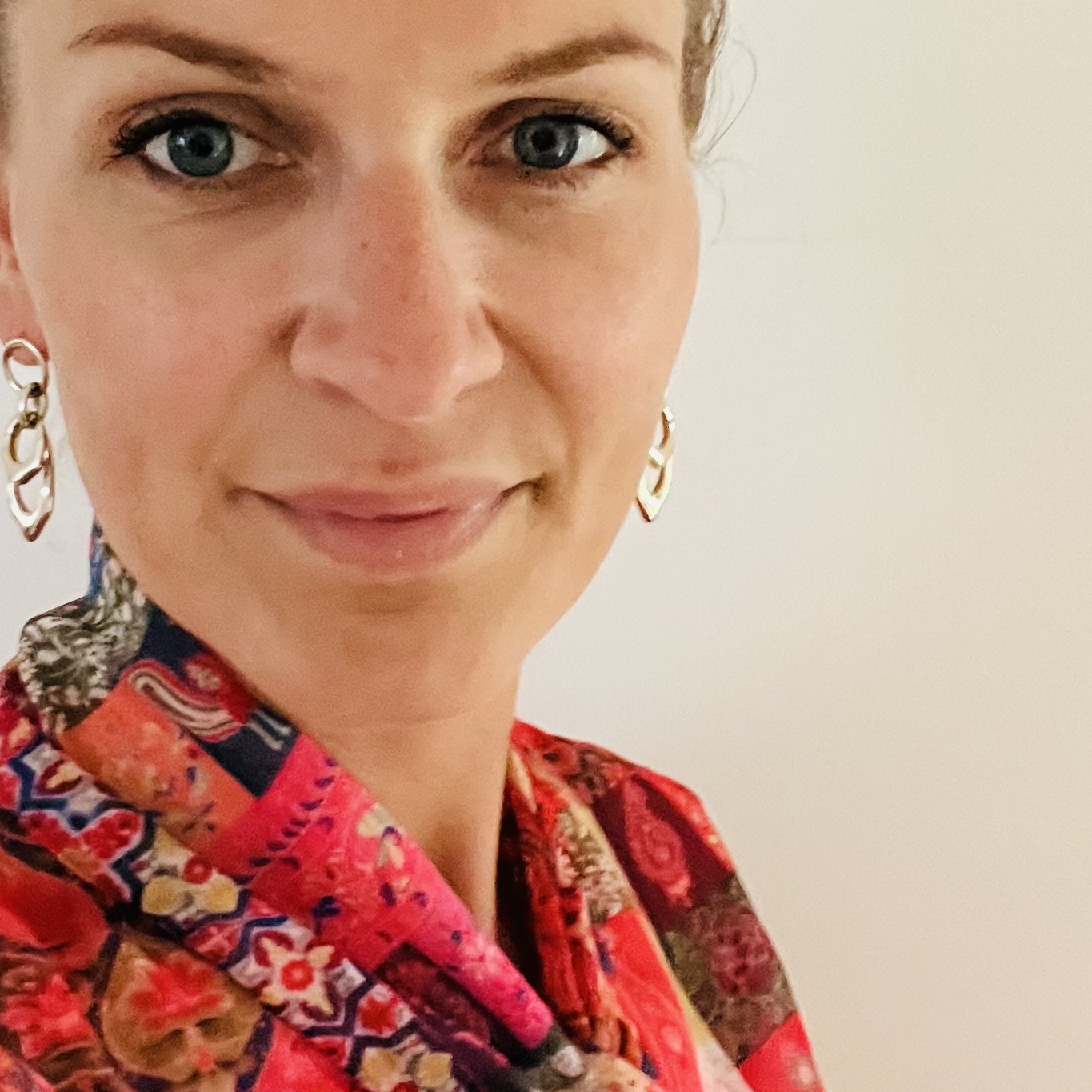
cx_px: 426
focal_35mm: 60
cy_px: 285
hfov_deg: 28.5
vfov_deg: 28.2
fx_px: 2141
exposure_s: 1/16
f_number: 2.2
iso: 800
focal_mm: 2.71
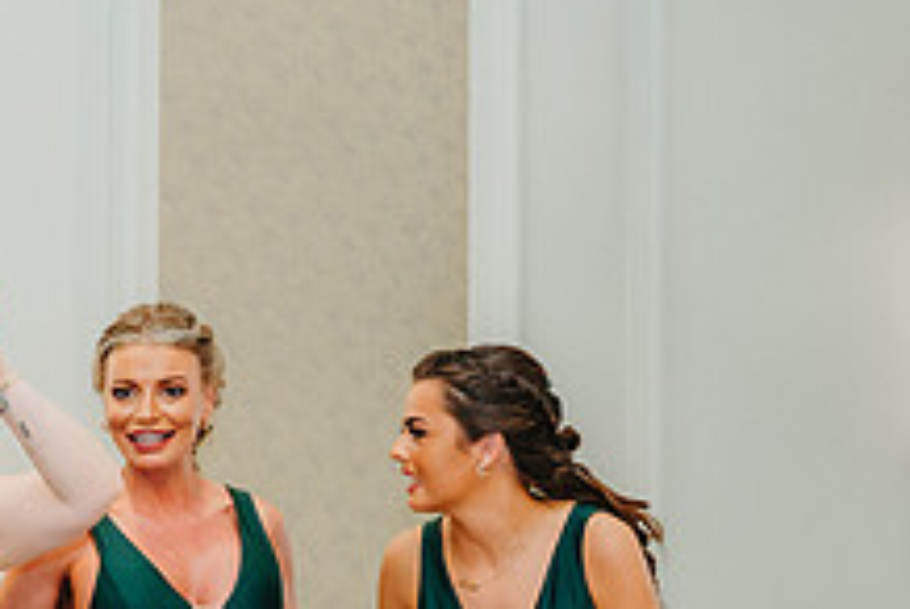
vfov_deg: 14.3
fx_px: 2354
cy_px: 720
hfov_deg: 20.4
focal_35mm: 93
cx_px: -209
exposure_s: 1/125
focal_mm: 35
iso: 1600
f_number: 2.8
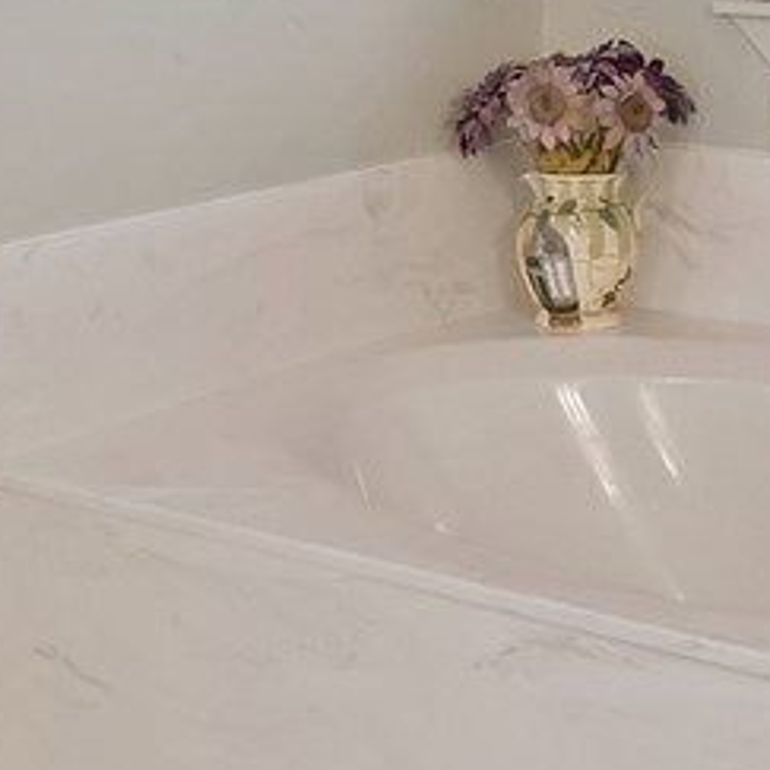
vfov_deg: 19.2
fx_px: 2114
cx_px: 586
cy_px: -211
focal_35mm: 84
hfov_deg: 20.5
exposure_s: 1/2
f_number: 9
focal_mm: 12
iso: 640
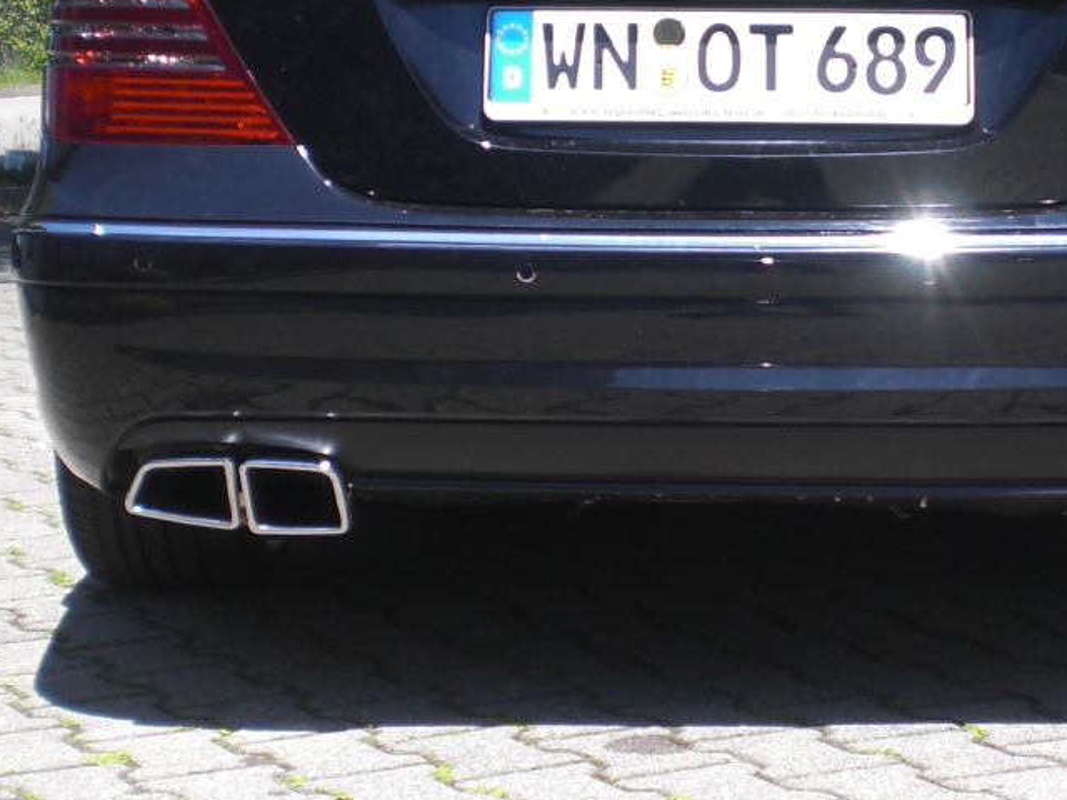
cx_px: 780
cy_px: 383
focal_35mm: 95
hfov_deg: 20.5
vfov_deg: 15.6
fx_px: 2928
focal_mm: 6.3
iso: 64
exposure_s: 1/500
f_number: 3.1
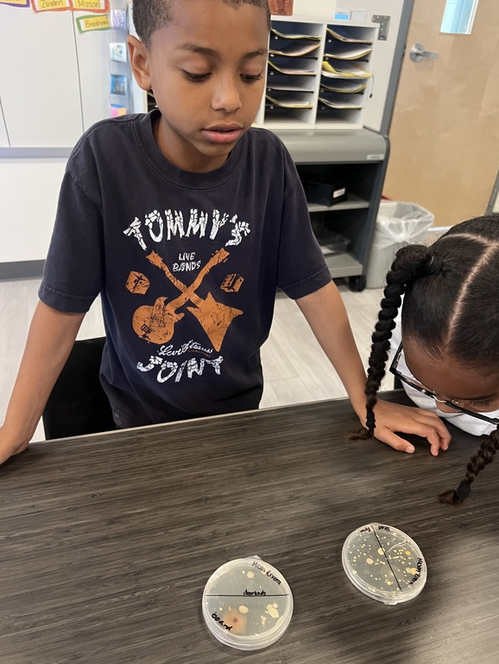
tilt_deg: -31.4
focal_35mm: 27
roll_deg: -4.9
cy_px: 335
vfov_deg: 65.3
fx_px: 519
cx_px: 256
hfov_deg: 51.4
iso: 500
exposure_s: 1/52
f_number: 1.5
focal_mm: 5.7
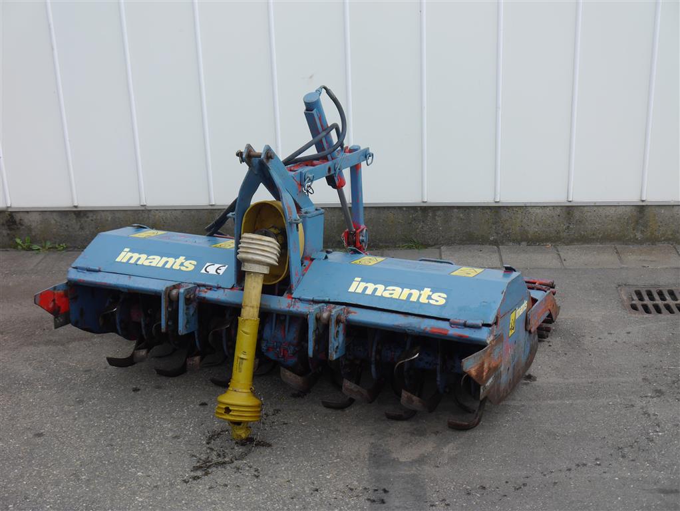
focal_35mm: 50
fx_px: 983
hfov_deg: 38.2
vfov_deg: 29.1
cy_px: 256
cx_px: 340
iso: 160
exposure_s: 1/125
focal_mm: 25
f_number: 5.6
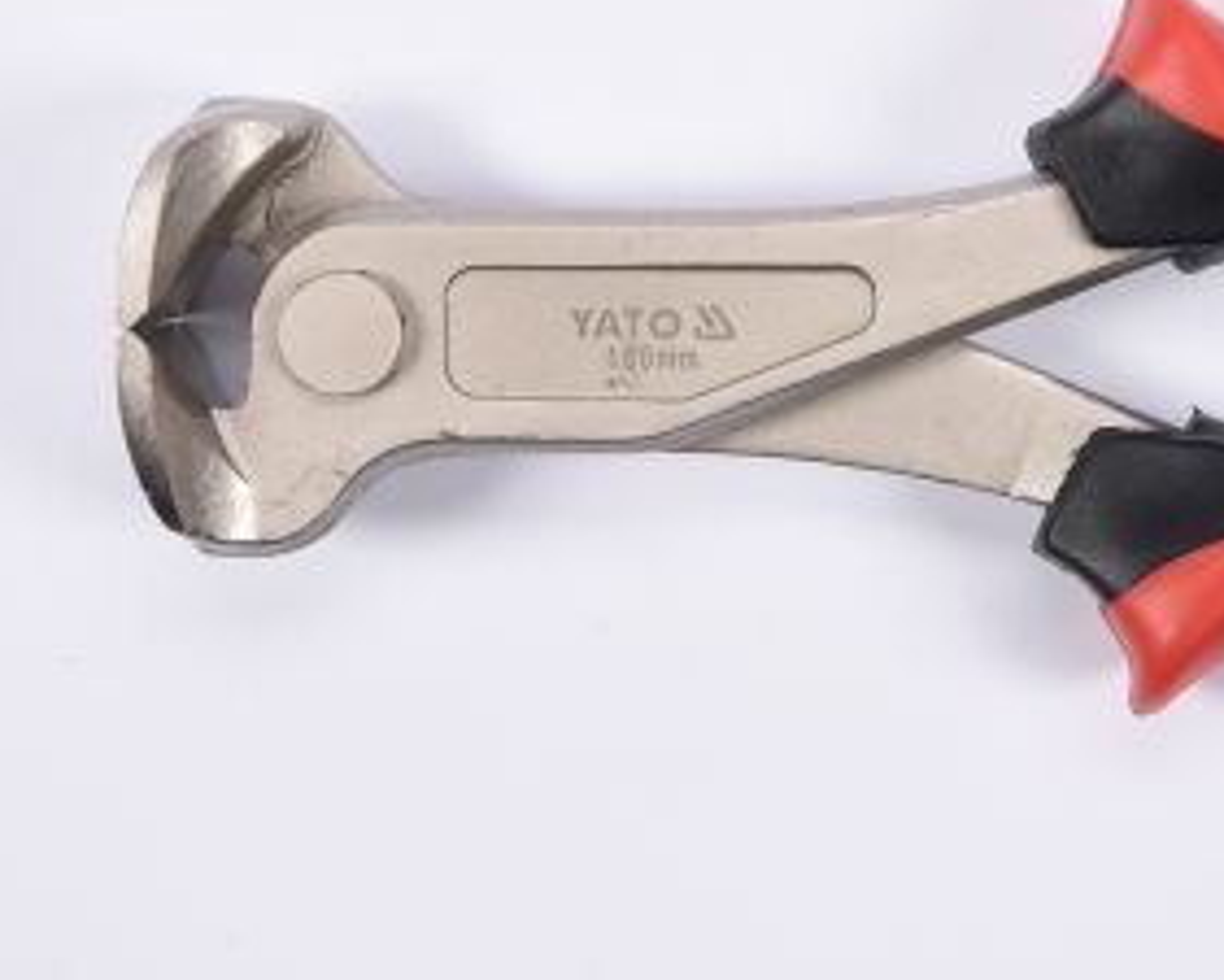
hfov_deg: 13.9
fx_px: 4965
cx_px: 1174
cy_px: 327
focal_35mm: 137
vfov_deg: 11.3
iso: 250
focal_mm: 50
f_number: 16
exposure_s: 1/125
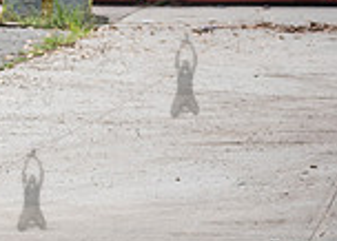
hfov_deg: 5.2
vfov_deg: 3.8
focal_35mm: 378
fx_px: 3623
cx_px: -419
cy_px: 10
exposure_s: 1/800
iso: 250
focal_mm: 80
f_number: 7.1
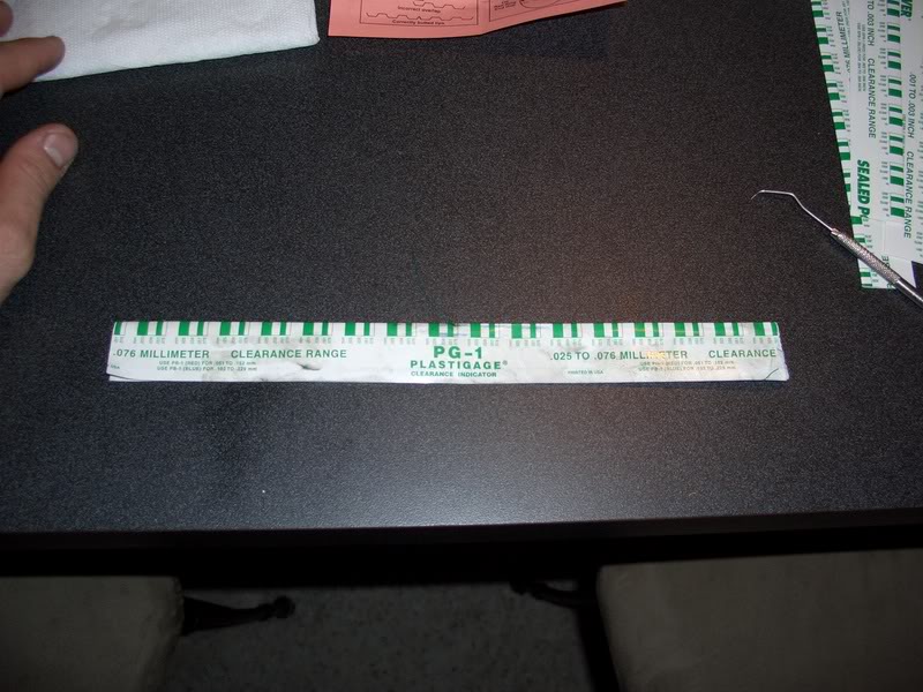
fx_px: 880
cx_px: 462
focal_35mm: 33
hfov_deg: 55.4
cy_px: 346
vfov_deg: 42.9
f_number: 2.8
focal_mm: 7.1
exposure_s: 1/60
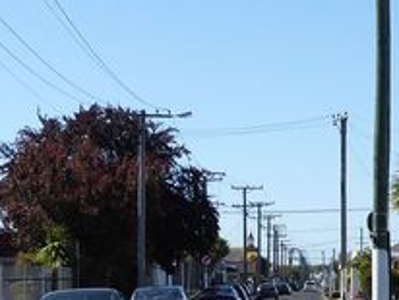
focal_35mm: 163
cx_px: 337
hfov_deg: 12.0
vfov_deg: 9.0
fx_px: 1881
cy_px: 329
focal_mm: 7.2
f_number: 3.8
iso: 80
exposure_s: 1/640
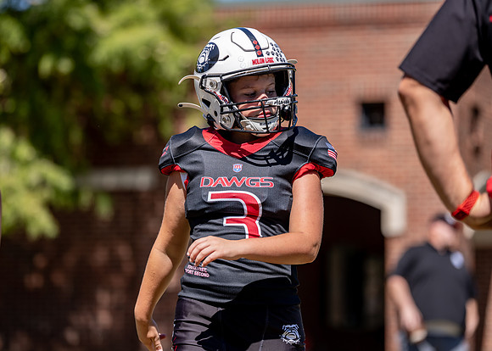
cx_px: 231
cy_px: 168
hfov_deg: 11.8
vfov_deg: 8.5
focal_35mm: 170
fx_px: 2373
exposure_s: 1/1600
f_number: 2.8
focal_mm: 141
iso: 100
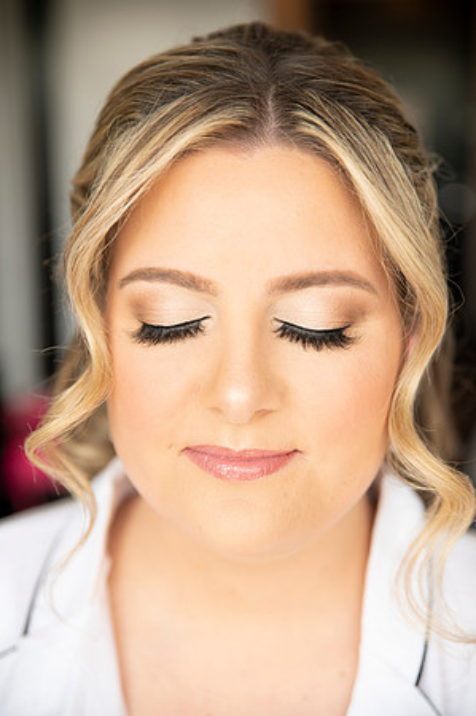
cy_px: 358
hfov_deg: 19.4
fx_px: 1391
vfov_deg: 28.9
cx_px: 238
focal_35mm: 70
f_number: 2.8
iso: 400
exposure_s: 1/160
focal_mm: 70
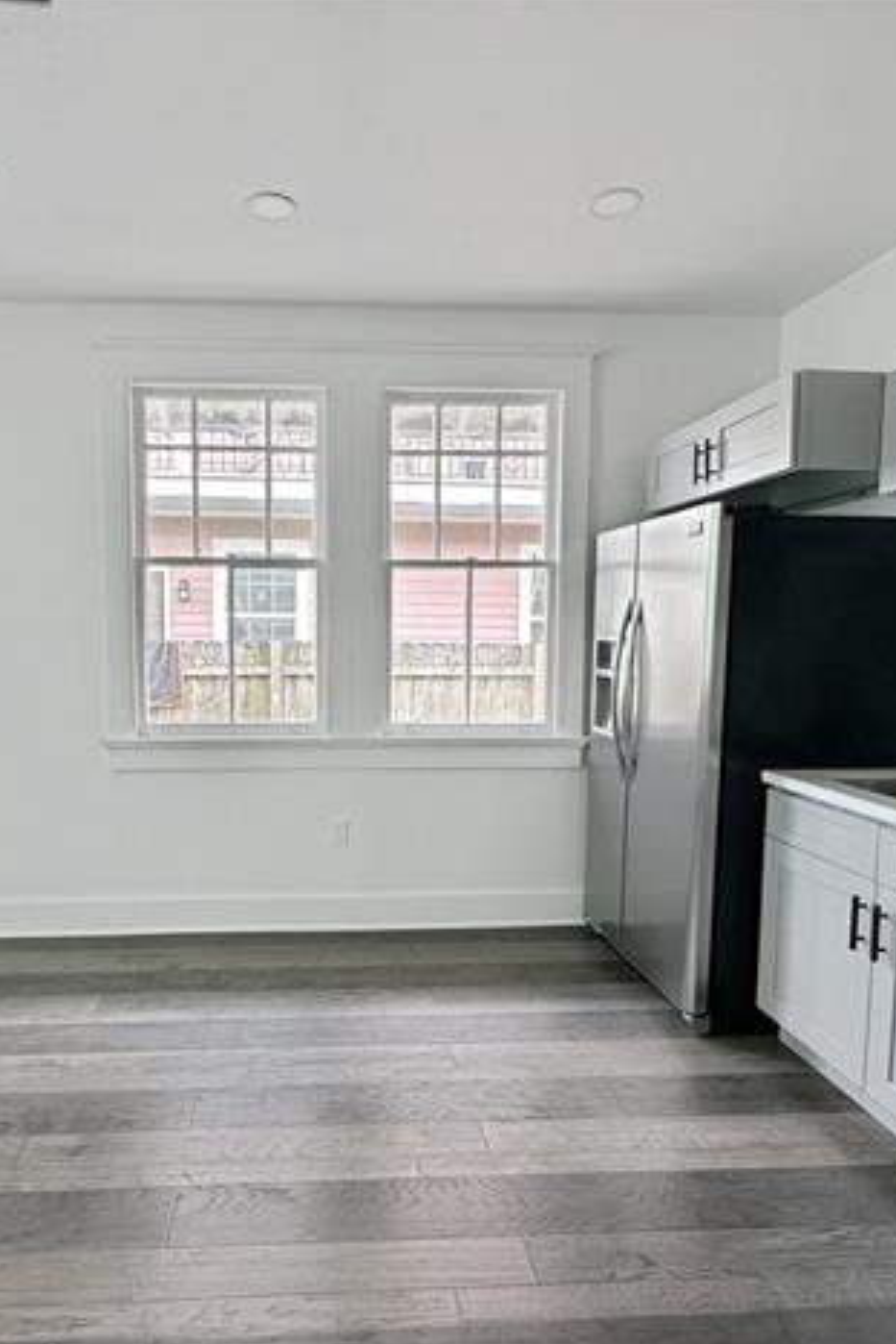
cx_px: 340
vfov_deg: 83.9
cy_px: 686
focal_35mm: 20
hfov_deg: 61.2
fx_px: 746
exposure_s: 1/99
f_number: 2.2
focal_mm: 2.22
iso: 64
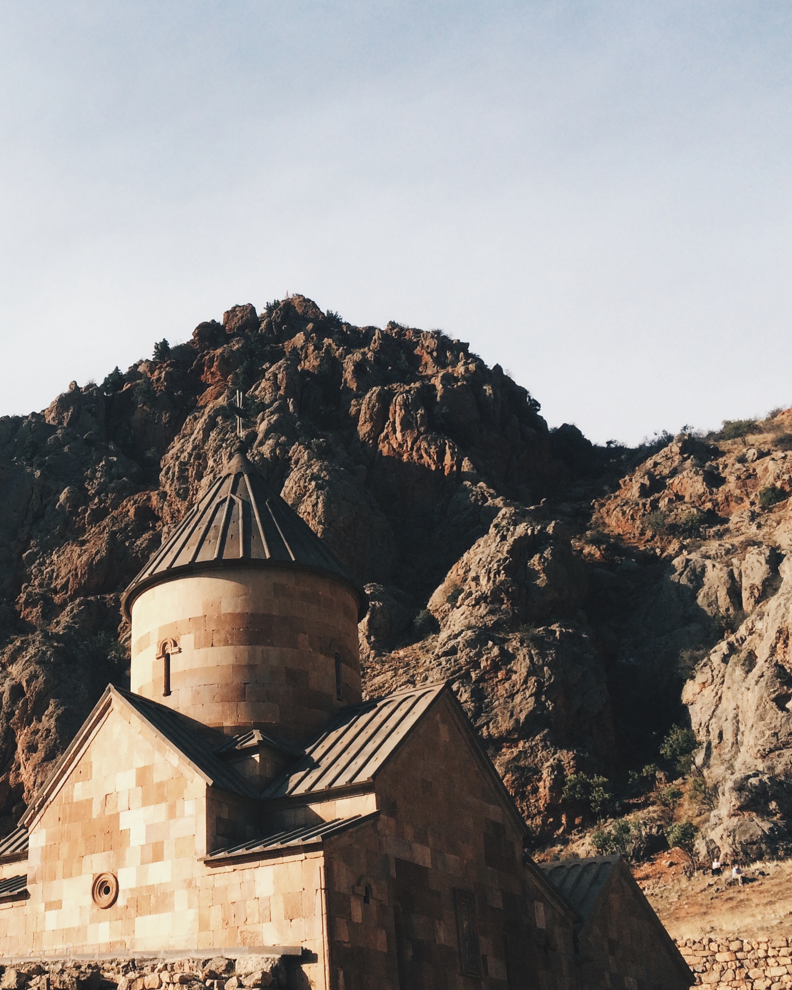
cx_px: 53
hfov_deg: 31.0
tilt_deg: +25.8
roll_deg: -1.5
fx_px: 1348
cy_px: 556
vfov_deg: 40.3
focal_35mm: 46
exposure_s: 1/2415
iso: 32
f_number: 2.2
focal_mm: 4.15
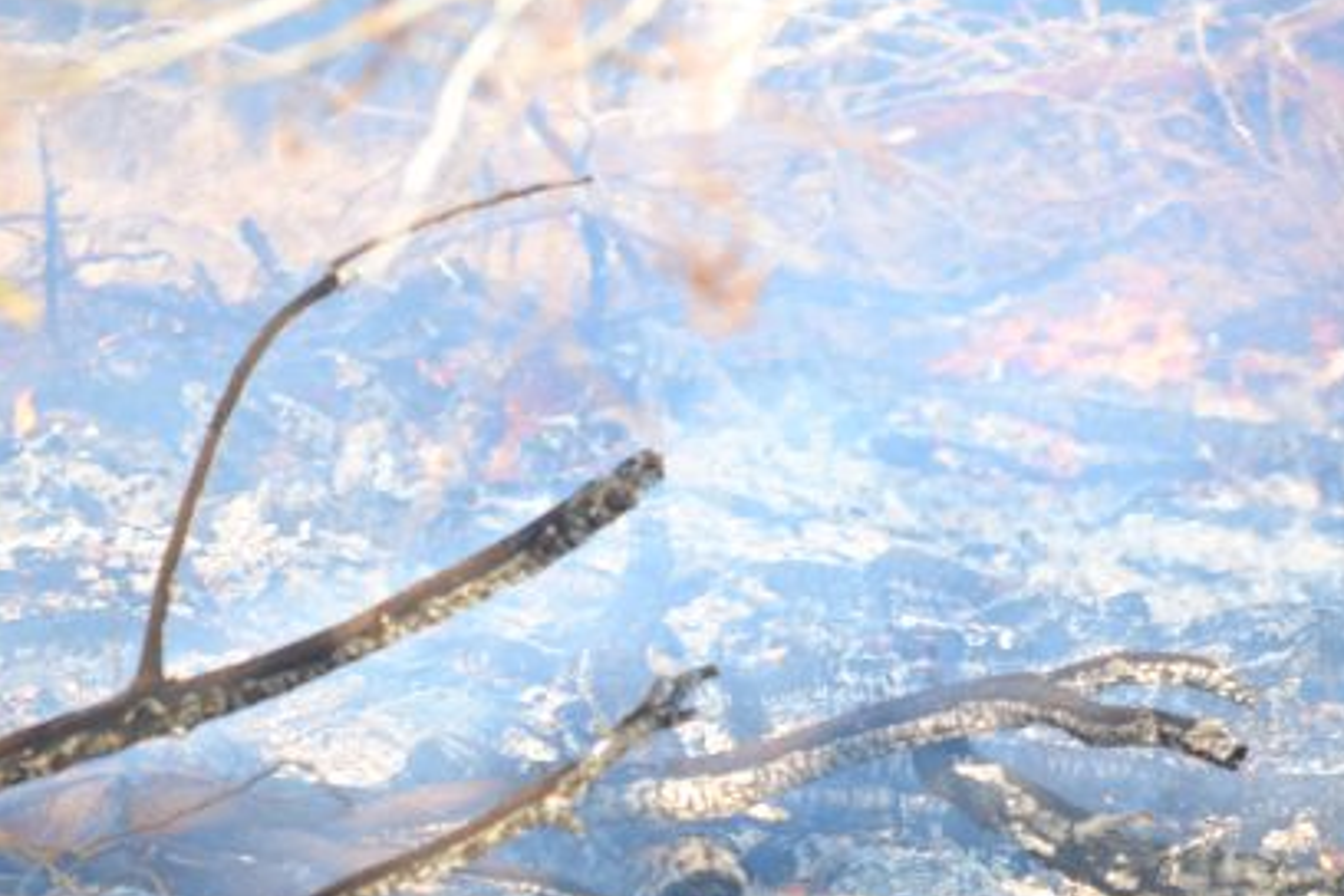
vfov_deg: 2.9
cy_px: 534
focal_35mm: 470
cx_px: 837
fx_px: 17545
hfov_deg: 4.4
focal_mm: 200
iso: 360
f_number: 5.6
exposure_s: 1/500
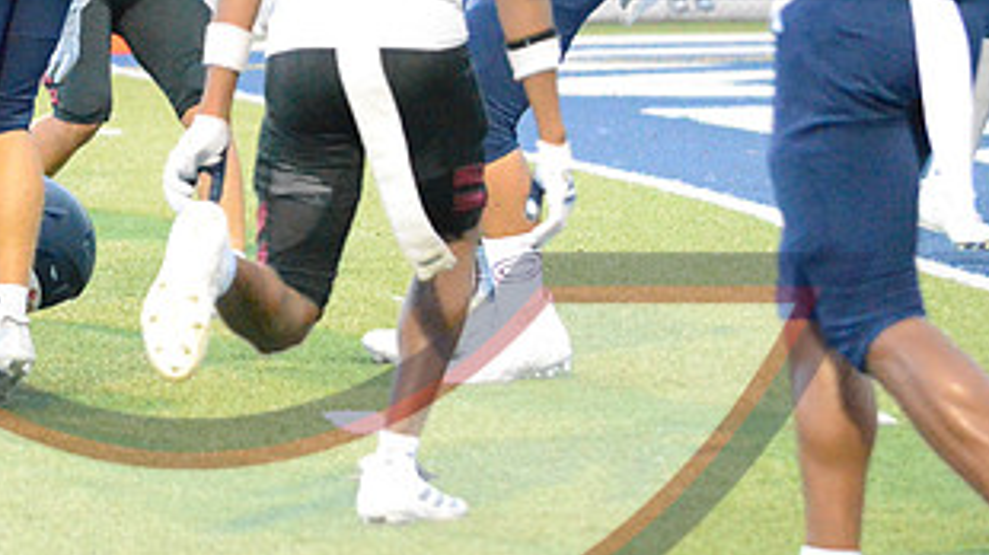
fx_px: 10379
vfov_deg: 3.1
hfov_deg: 5.5
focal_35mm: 396
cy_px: 124
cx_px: 179
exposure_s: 1/400
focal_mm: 135
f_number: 4.8
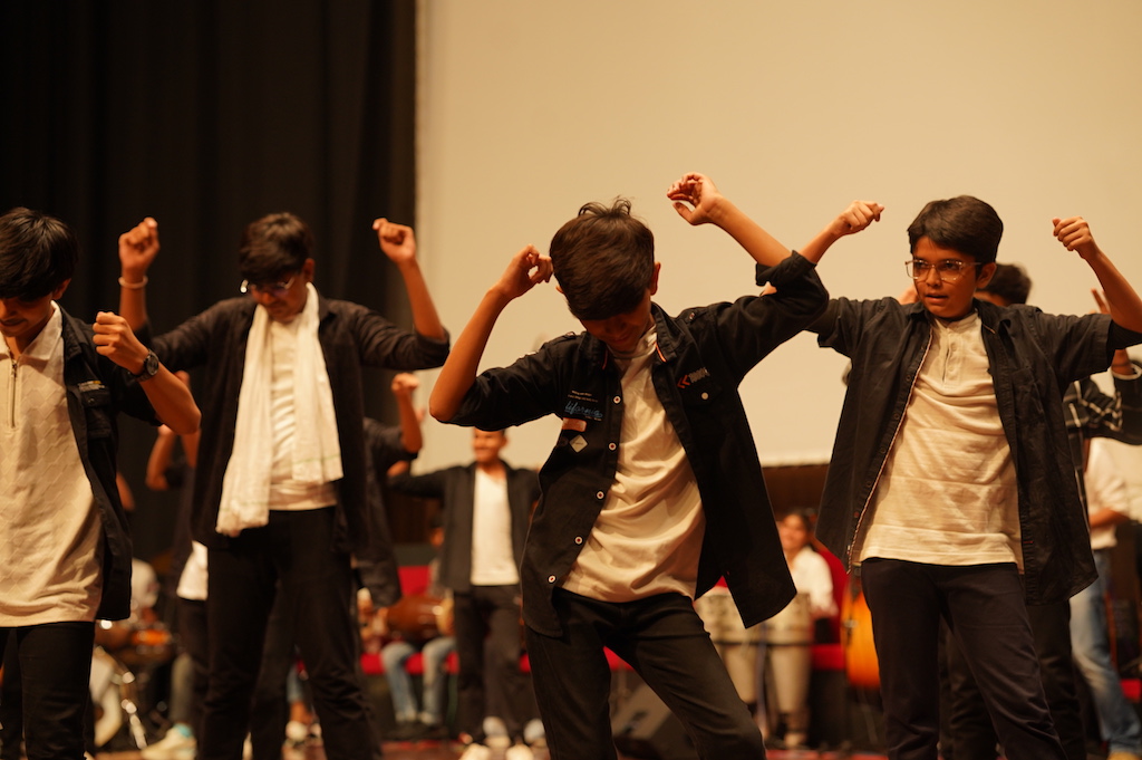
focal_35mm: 85
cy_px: 380
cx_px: 571
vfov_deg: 16.0
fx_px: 2694
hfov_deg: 23.9
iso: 800
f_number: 3.2
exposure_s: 1/160
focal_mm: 85
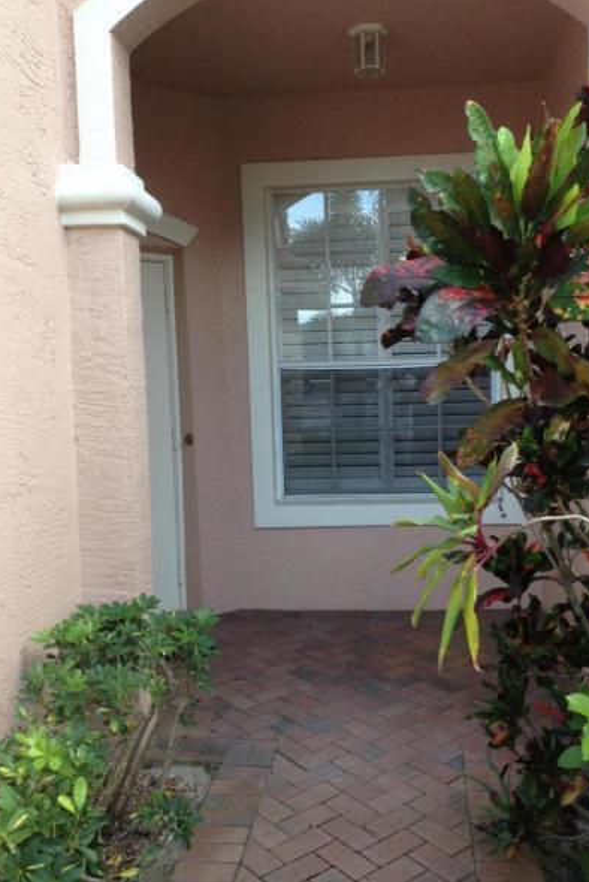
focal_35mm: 37
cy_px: 445
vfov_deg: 51.9
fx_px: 907
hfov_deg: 36.0
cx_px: 320
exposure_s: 1/120
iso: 80
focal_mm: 4.28
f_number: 2.4
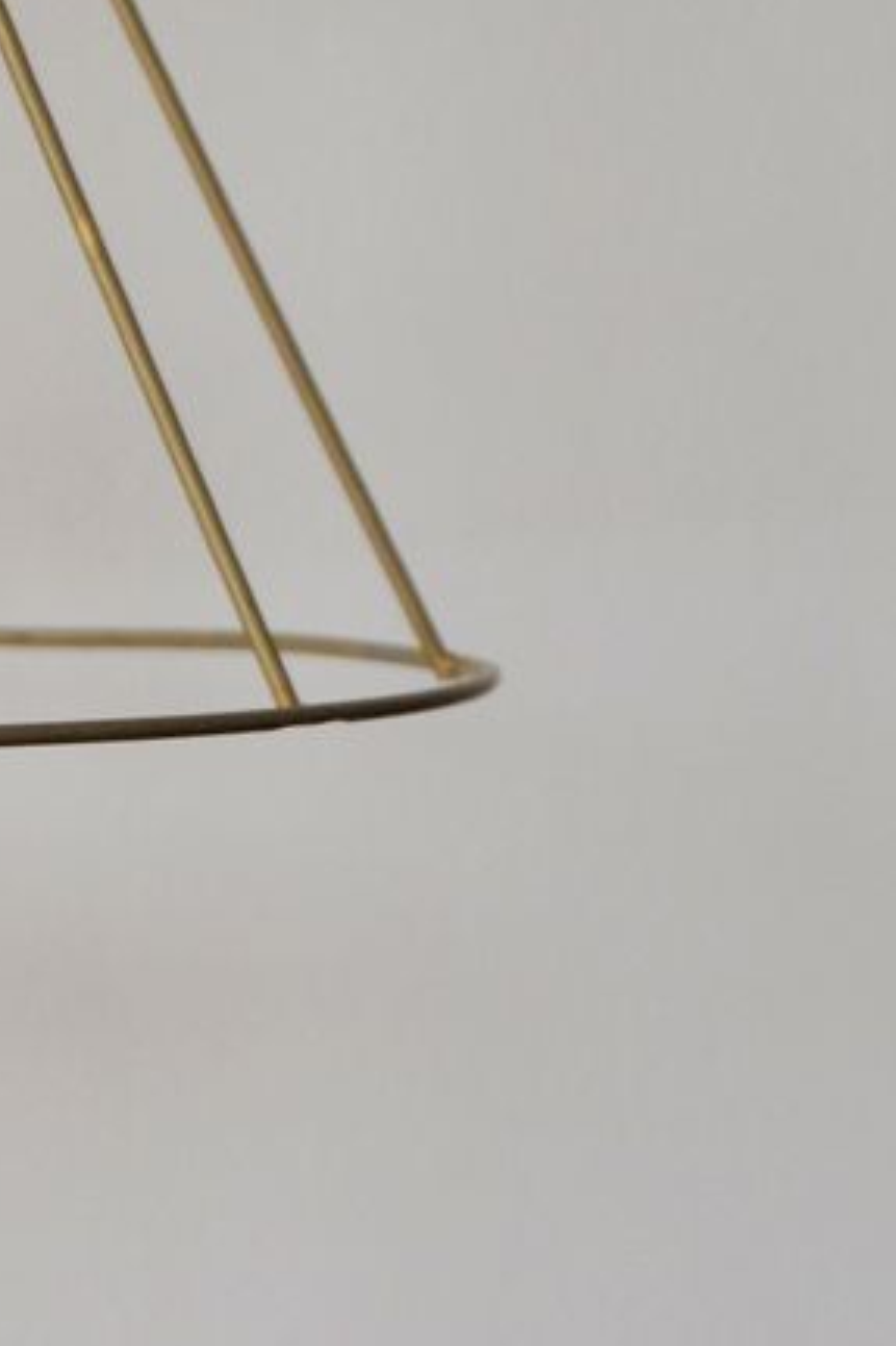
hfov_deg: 4.2
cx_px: -712
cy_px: 1052
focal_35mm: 327
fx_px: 12217
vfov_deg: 6.3
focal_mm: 58
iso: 400
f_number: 5
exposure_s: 1/320
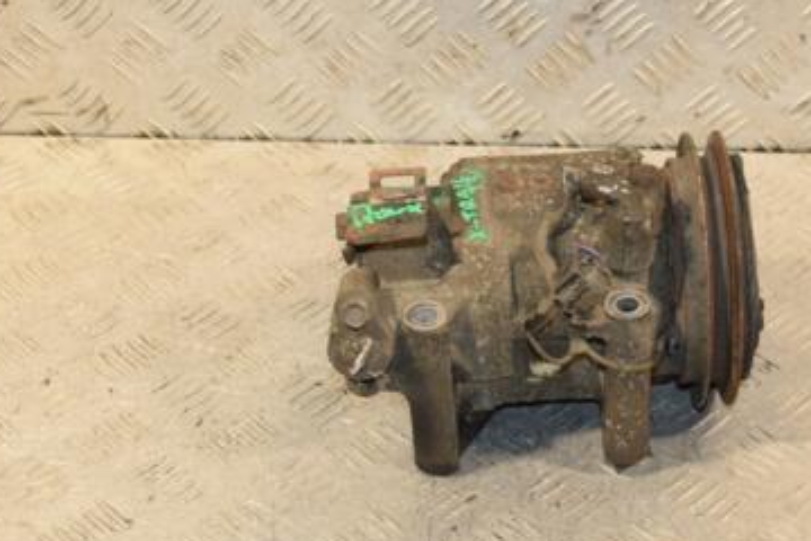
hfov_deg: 25.3
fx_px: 1802
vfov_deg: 17.1
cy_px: 302
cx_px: 500
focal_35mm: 80
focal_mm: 32
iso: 800
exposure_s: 1/200
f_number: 6.3
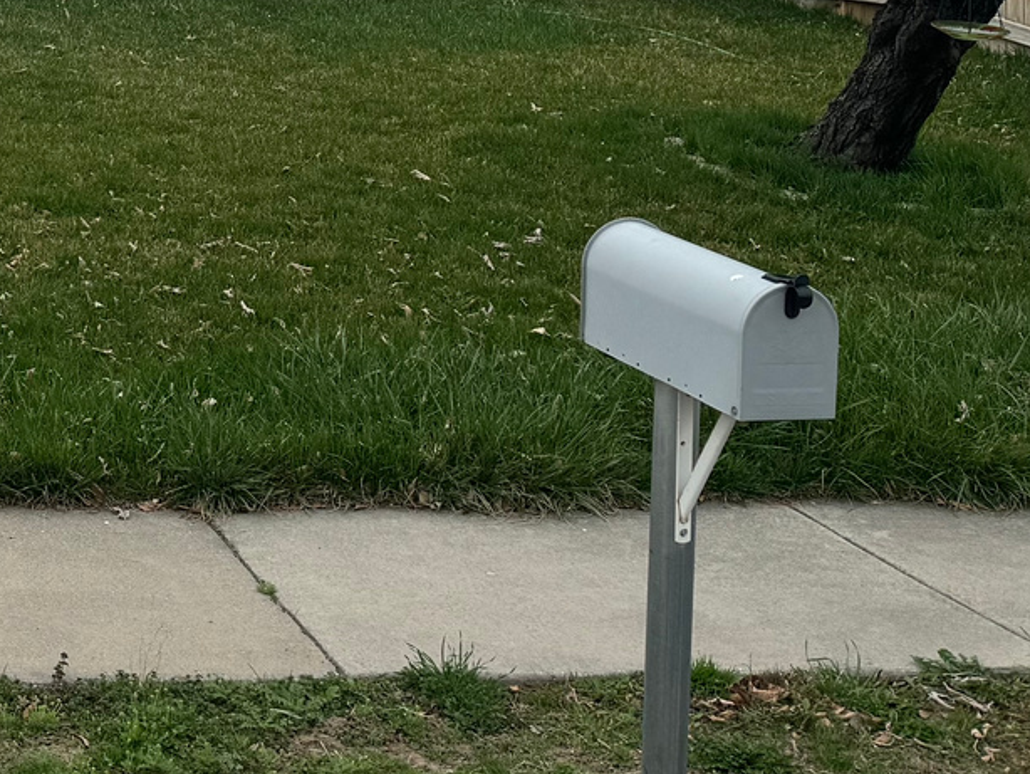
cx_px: -414
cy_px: -126
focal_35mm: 80
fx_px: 2381
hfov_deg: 21.4
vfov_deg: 17.7
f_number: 1.78
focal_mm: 6.76
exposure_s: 1/3096
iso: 80
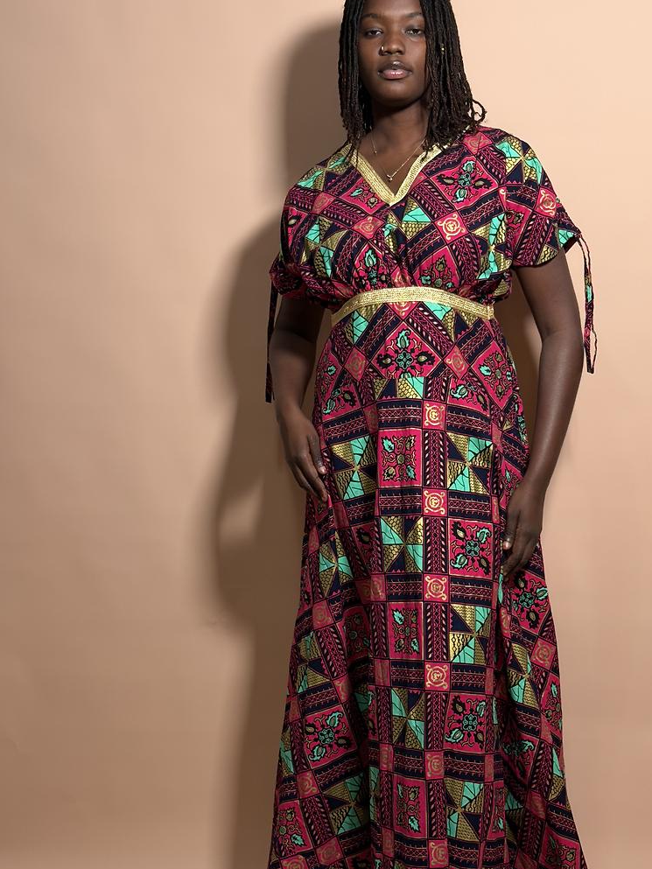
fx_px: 1456
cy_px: 469
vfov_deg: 33.2
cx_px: 379
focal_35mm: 58
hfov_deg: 25.2
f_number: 1.78
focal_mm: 6.76
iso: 200
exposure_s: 1/50
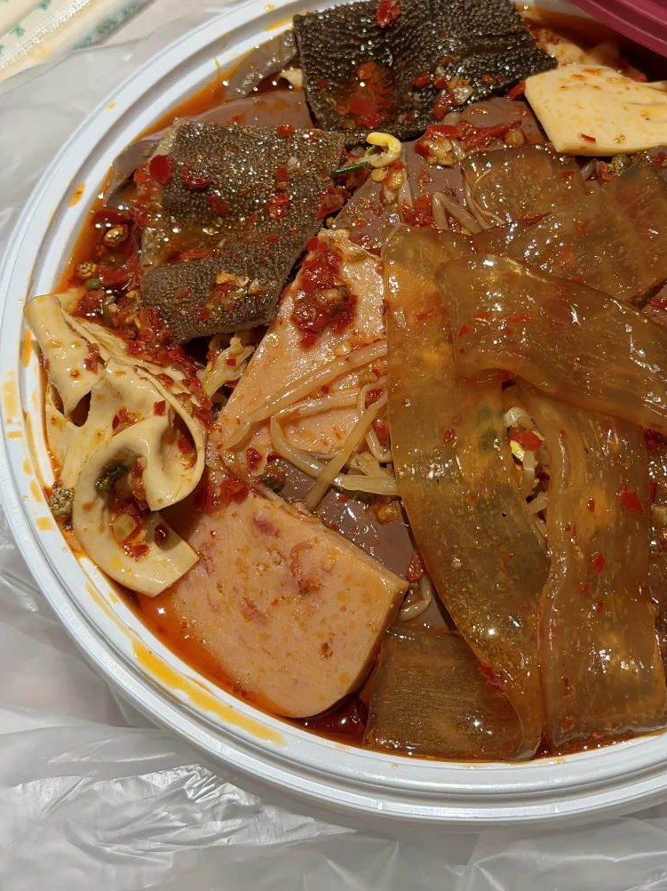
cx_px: 469
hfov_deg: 21.2
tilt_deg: -60.1
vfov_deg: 28.0
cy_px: 322
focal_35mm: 69
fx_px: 1773
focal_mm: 6.76
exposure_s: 1/100
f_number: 1.78
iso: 64
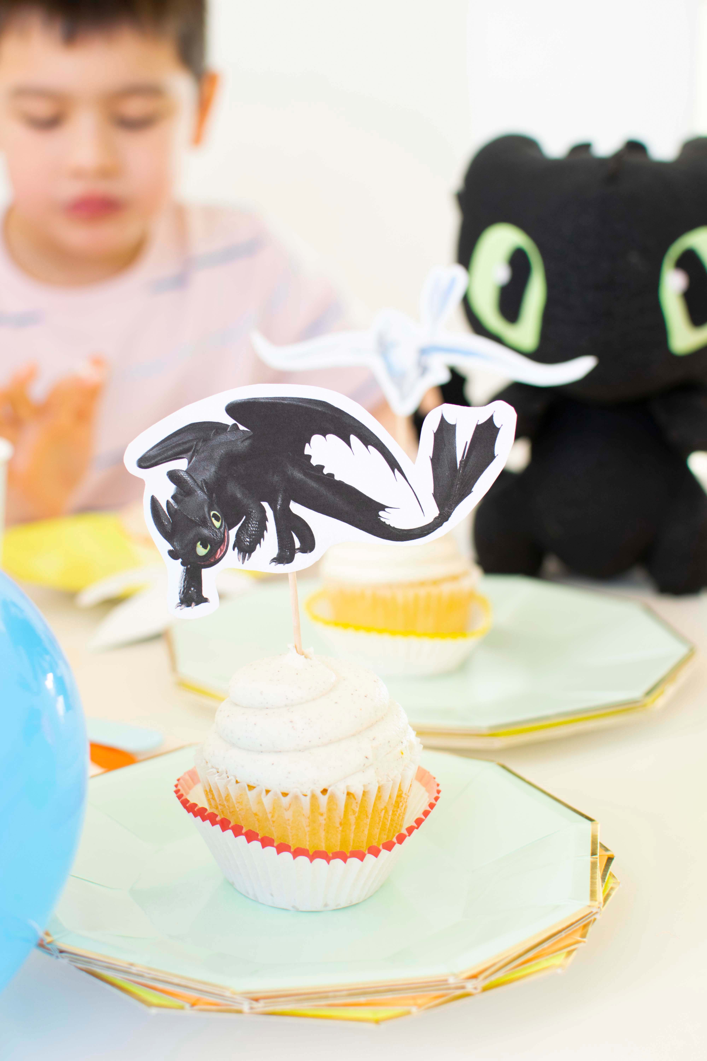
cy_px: 530
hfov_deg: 25.8
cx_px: 354
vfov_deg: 37.9
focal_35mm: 52
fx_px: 1546
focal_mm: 35
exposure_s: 1/30
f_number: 3.5
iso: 200
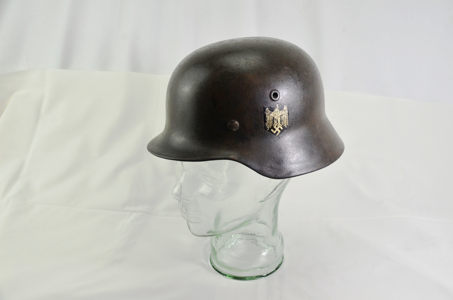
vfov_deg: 28.8
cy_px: 150
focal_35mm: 46
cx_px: 226
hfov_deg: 42.4
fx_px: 584
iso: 250
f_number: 5.6
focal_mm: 31
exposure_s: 1/125
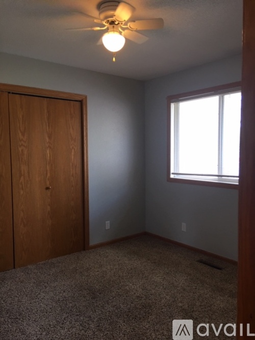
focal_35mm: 29
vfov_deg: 61.7
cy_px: 170
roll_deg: +1.5
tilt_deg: -3.6
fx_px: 285
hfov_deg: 48.2
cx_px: 128
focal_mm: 4.15
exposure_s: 1/30
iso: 32
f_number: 2.2
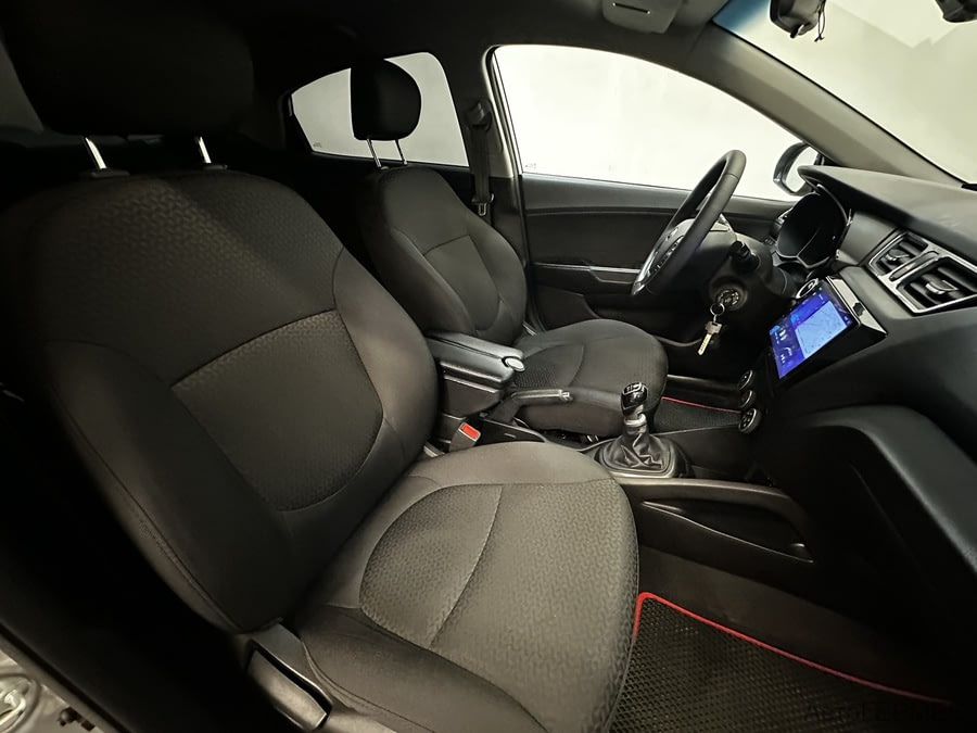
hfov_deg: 102.1
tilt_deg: -29.1
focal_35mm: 14
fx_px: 395
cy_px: 366
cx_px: 488
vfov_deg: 85.7
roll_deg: +1.1
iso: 1250
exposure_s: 1/34
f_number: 2.2
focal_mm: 2.22
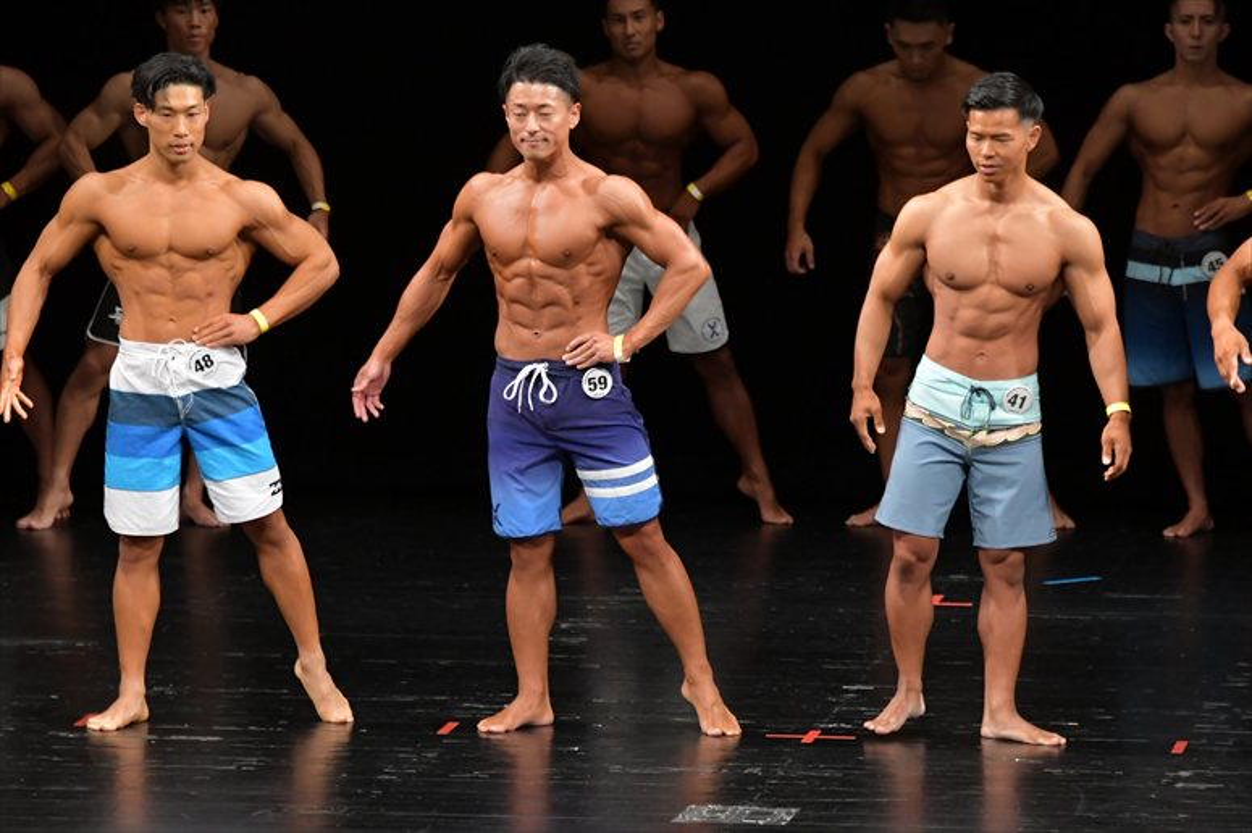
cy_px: 416
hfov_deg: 7.2
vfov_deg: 4.8
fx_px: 9907
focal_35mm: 285
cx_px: 626
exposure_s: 1/400
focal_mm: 190
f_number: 5.6
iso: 3200
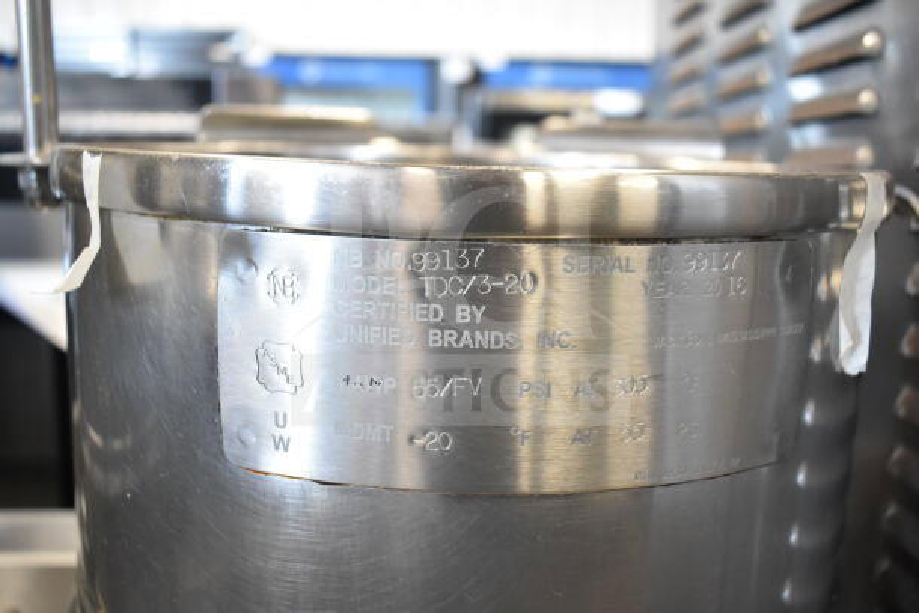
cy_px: 306
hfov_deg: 57.2
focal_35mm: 33
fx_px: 843
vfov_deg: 40.0
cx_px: 460
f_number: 3.8
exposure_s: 1/50
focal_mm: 22
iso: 1600
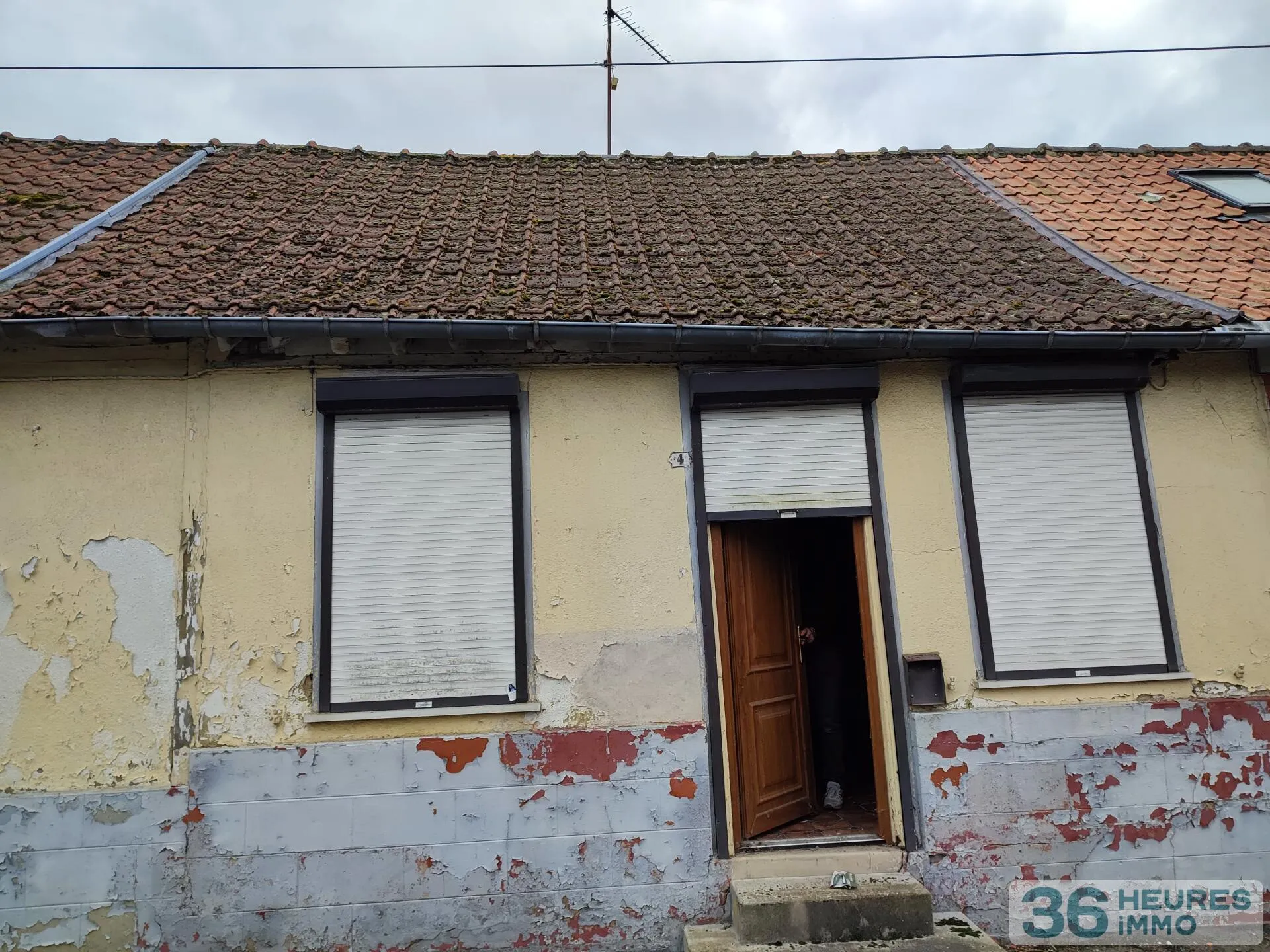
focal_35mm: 24
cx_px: 635
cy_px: 476
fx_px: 881
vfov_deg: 56.8
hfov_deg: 71.6
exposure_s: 1/456
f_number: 1.89
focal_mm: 5.89
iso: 50
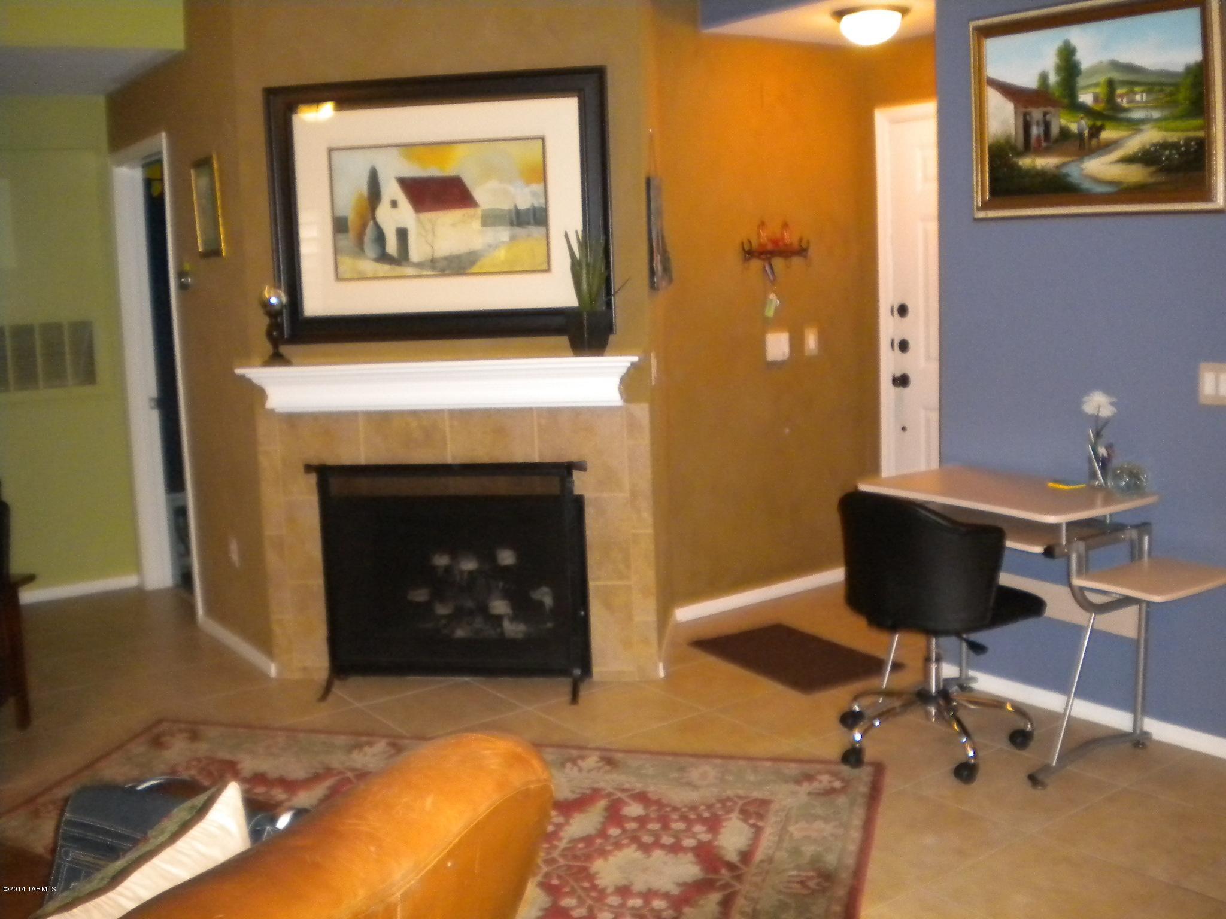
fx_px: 1240
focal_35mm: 35
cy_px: 460
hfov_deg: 52.6
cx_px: 613
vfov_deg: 40.7
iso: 529
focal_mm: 6.3
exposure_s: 1/30
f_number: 3.1
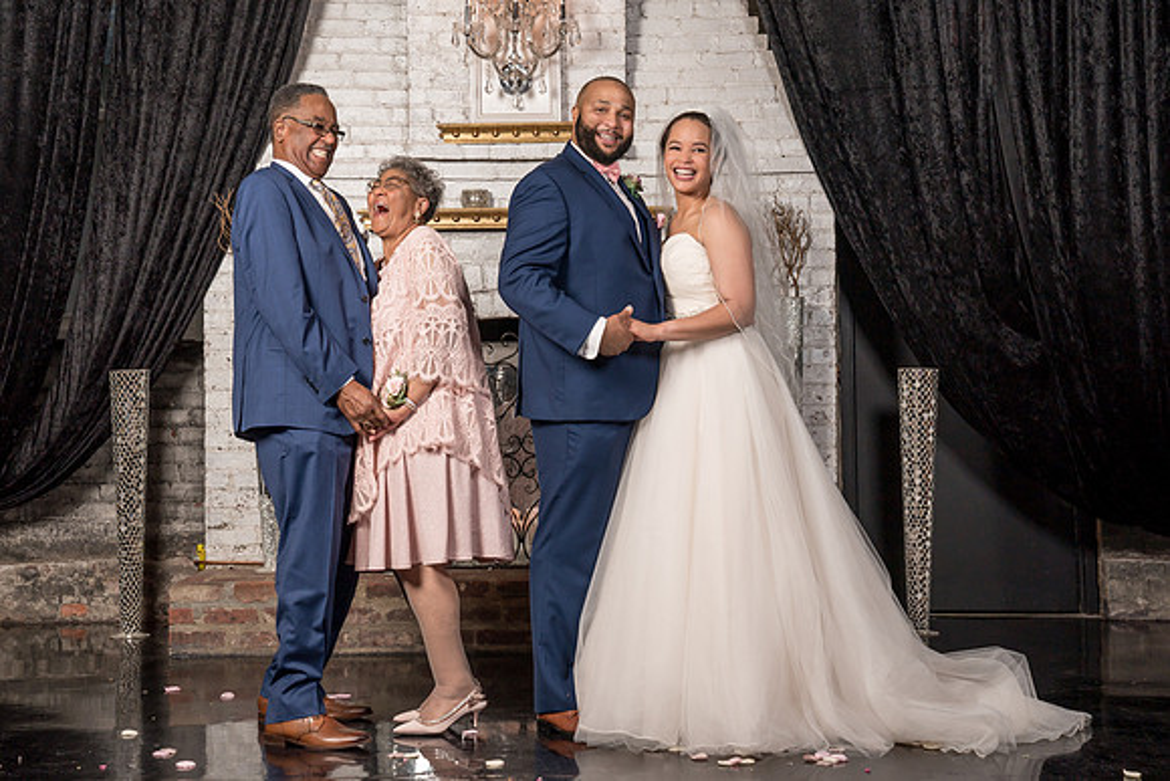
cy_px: 320
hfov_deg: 29.0
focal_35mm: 70
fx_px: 2265
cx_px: 534
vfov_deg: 19.5
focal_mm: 59
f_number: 5.6
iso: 200
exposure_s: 1/200
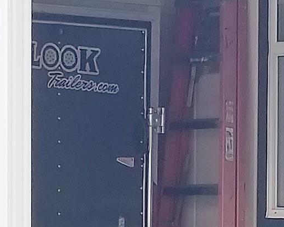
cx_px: 118
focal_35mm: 152
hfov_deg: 12.7
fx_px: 1277
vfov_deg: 9.8
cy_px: 372
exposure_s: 1/692
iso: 50
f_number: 1.7
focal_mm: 4.3
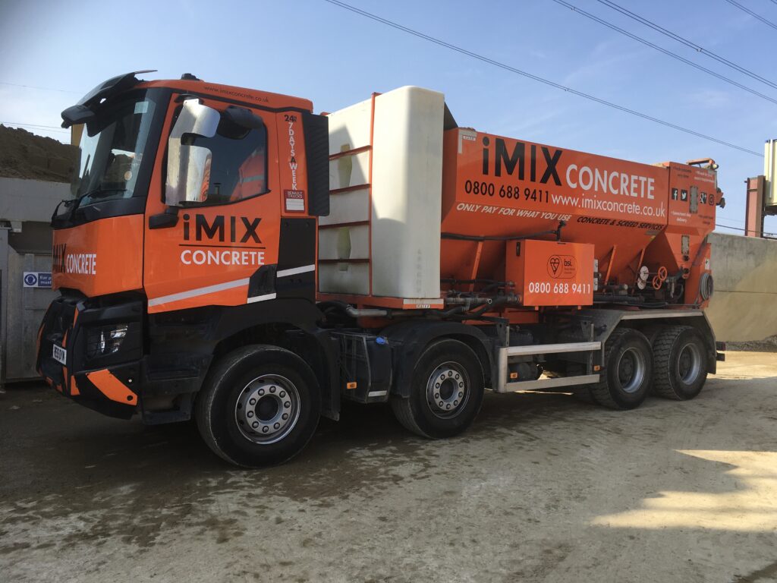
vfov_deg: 48.2
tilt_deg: +0.9
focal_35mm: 29
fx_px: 651
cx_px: 388
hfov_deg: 61.7
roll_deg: -1.0
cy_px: 292
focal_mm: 4.15
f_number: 2.2
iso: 25
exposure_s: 1/1040
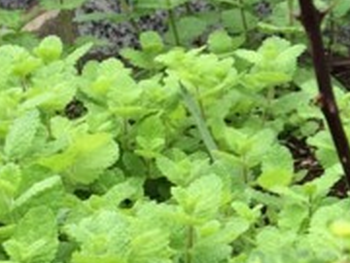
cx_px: 698
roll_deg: +3.5
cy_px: 119
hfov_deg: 10.9
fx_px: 1668
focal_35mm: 165
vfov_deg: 9.0
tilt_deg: -25.0
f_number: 2.2
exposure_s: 1/216
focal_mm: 4.15
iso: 32
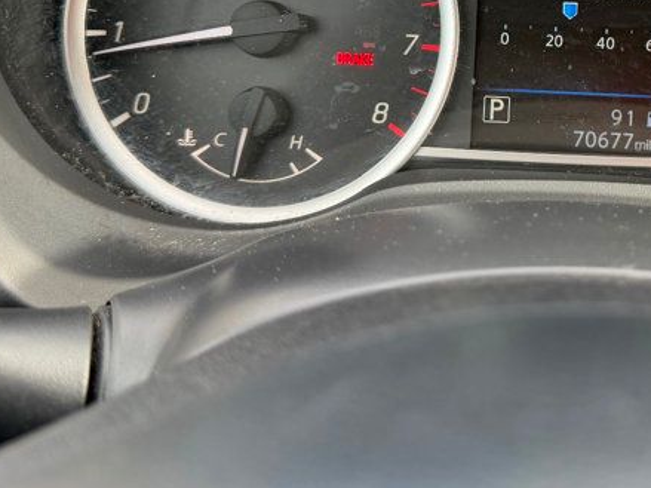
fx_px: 1053
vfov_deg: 25.2
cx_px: 577
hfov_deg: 32.7
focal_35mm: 56
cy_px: 42
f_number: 1.78
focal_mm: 6.76
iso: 100
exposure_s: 1/195
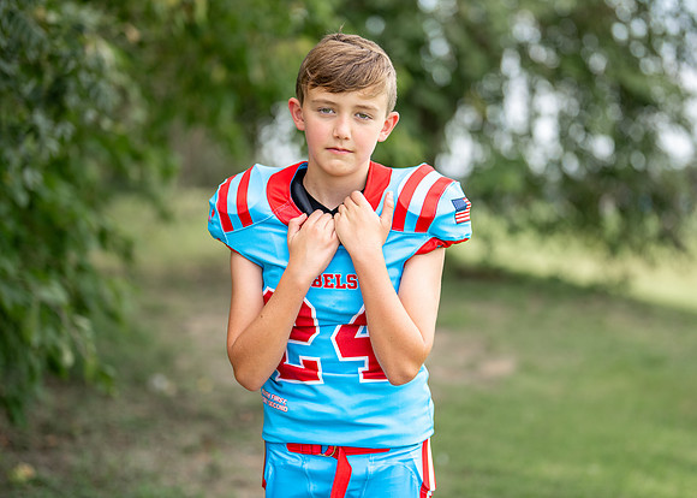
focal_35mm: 64
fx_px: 1271
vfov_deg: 22.1
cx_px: 355
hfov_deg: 30.7
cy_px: 227
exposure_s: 1/2500
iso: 100
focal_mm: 50
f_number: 1.2
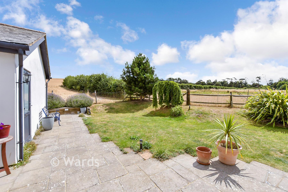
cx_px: 144
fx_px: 120
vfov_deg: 77.3
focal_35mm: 15
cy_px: 96
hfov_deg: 100.4
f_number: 6.3
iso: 160
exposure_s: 1/640
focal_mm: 10
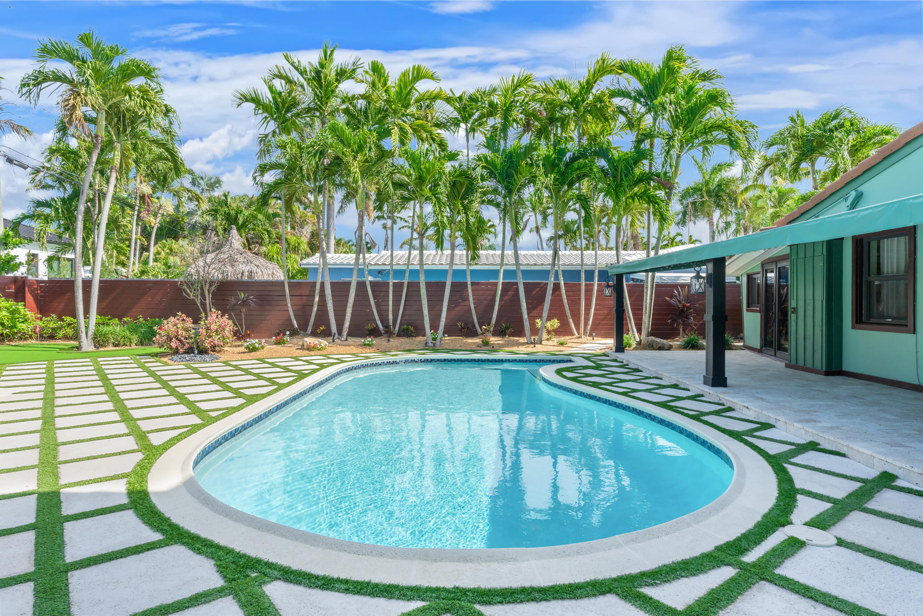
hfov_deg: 81.2
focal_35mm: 21
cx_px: 462
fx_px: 538
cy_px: 308
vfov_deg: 59.5
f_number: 11
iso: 500
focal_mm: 21
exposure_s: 1/160
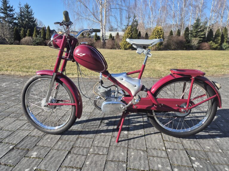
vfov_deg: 58.9
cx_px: 114
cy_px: 86
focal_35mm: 23
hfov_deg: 73.9
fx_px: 152
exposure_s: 1/906
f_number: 1.8
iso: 25
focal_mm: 5.4
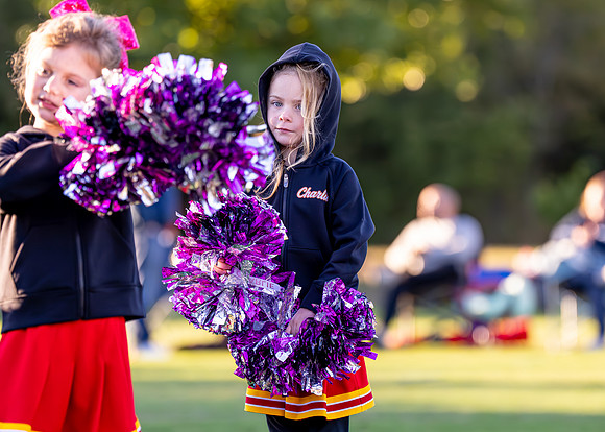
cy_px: 251
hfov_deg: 7.5
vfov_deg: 5.3
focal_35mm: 270
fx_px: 4635
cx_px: 331
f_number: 2.8
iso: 1600
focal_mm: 156
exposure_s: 1/3200
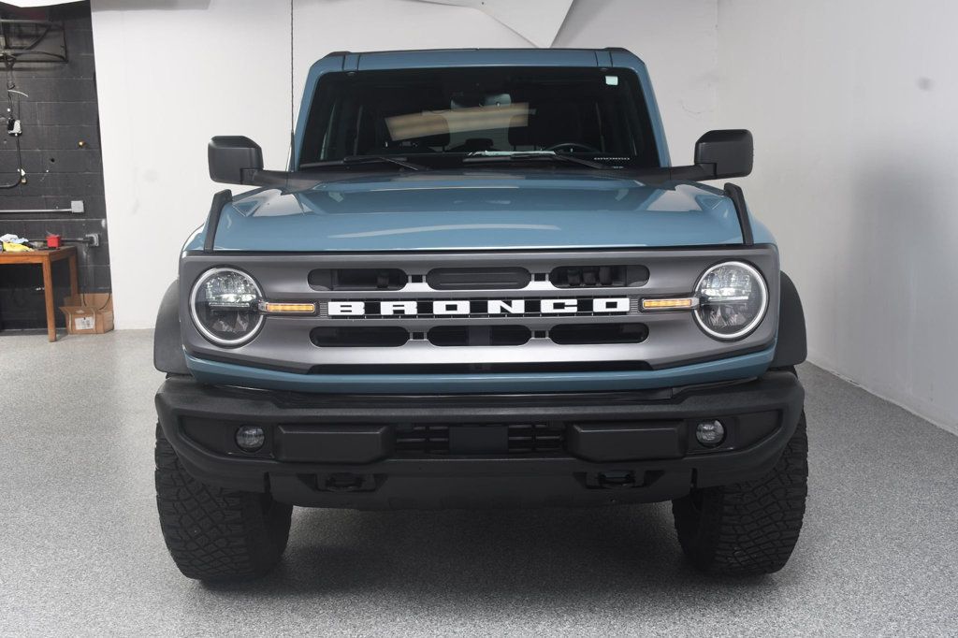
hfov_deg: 49.6
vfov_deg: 34.2
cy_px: 319
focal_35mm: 39
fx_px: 1037
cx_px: 479
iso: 100
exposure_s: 1/160
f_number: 8
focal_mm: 26
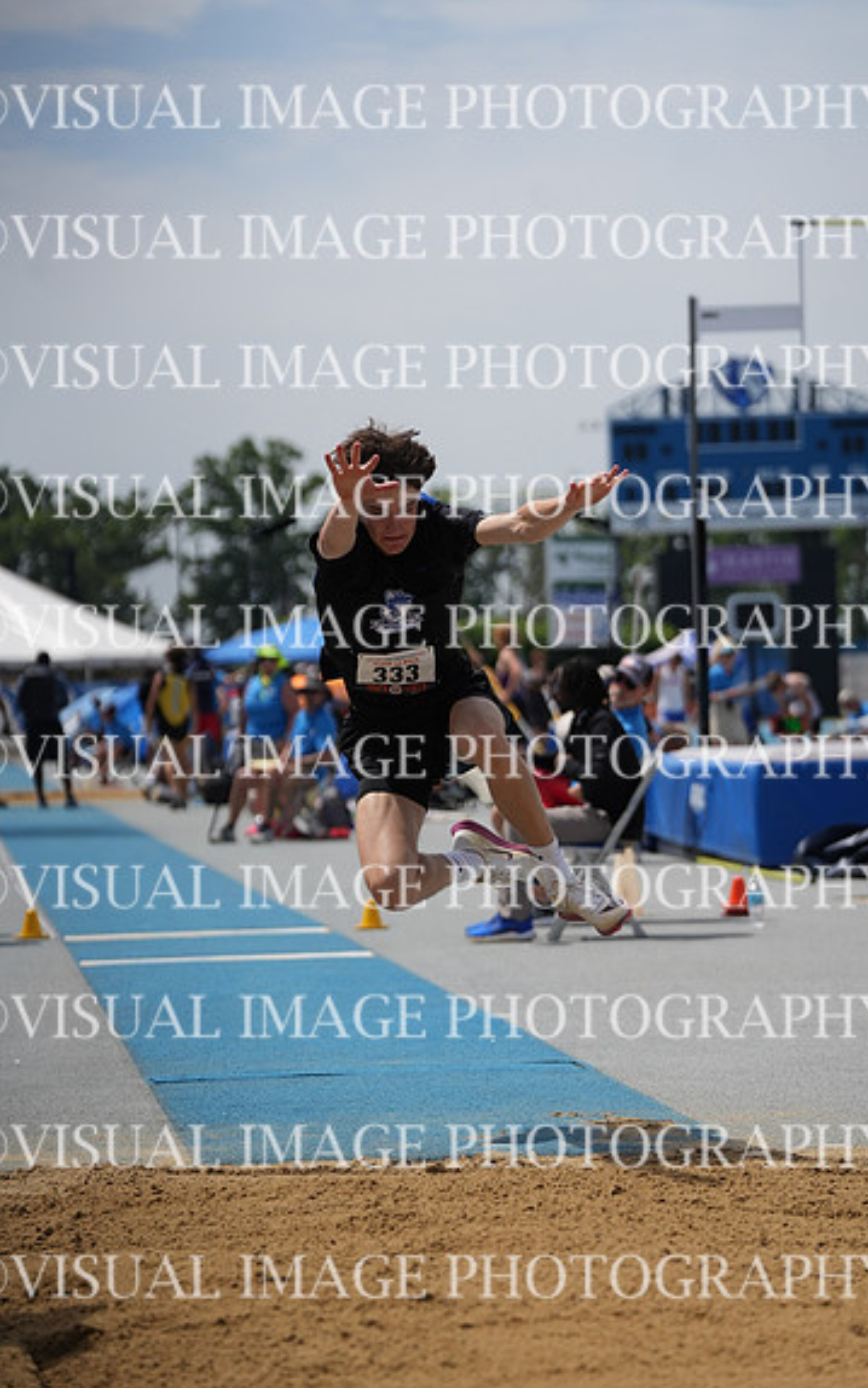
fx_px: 5107
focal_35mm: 135
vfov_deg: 15.5
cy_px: 692
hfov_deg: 9.7
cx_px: 429
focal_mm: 131
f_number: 4
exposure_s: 1/8000
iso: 400
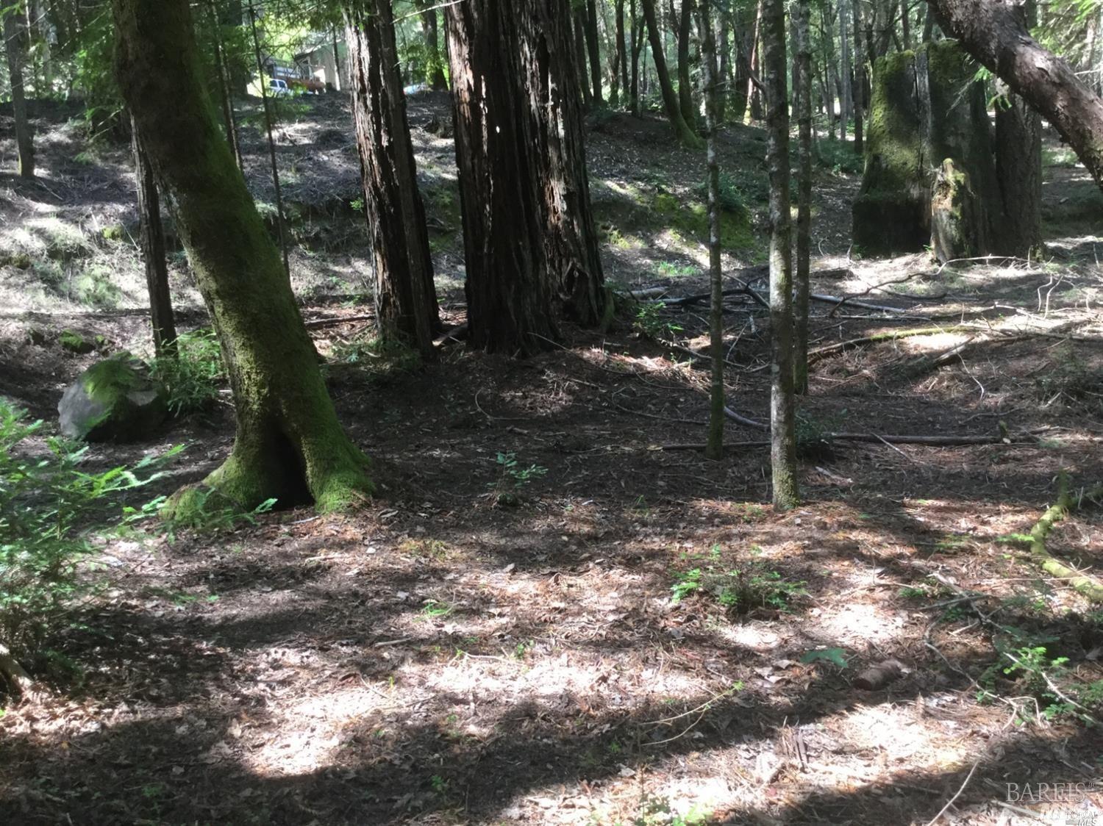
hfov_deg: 58.4
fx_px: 987
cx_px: 552
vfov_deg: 45.4
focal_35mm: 31
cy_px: 413
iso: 32
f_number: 2.4
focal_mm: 3.3
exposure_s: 1/30
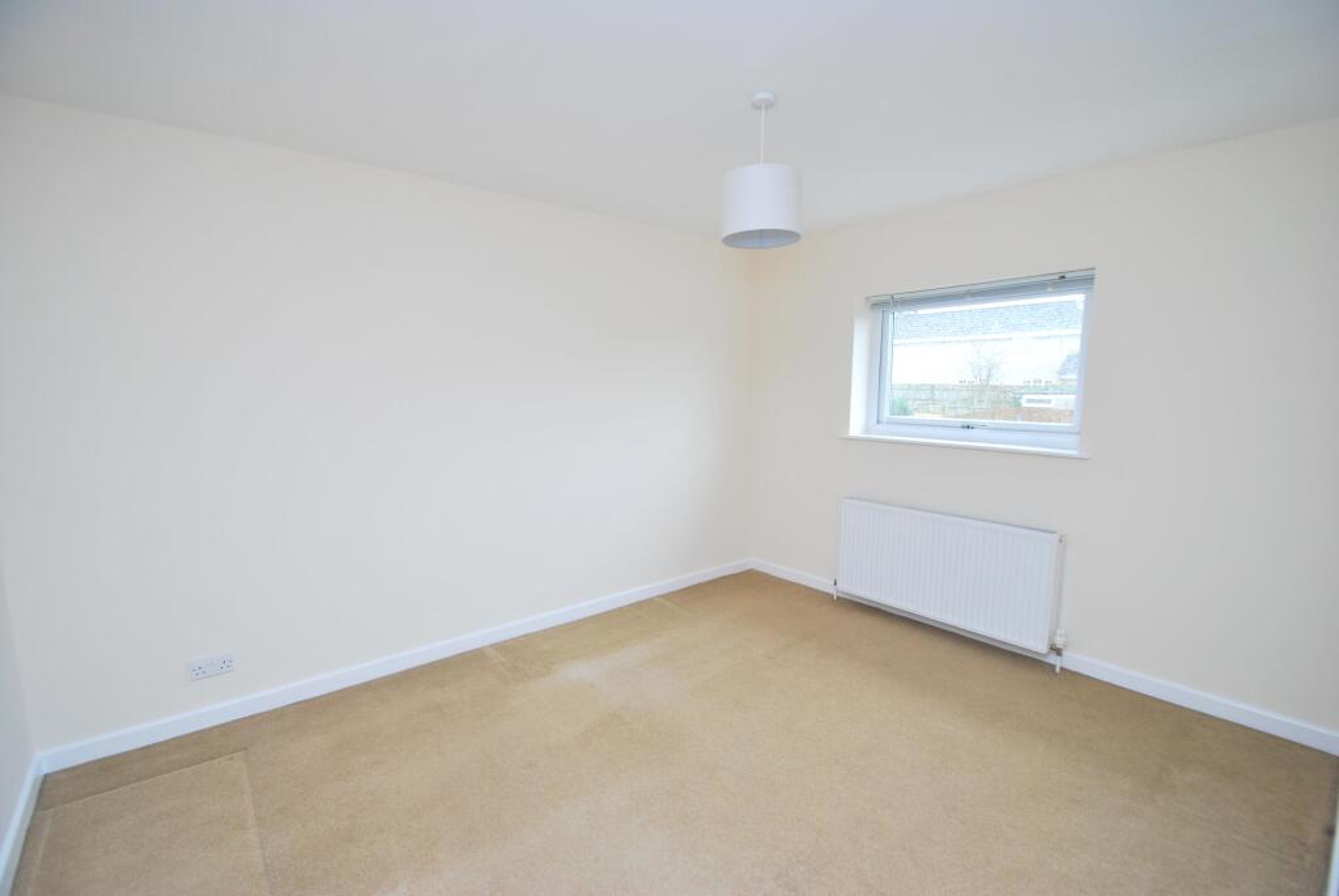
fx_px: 558
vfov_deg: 77.5
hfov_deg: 100.3
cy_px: 448
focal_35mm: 15
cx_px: 670
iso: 400
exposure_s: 1/30
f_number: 3.5
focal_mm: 10
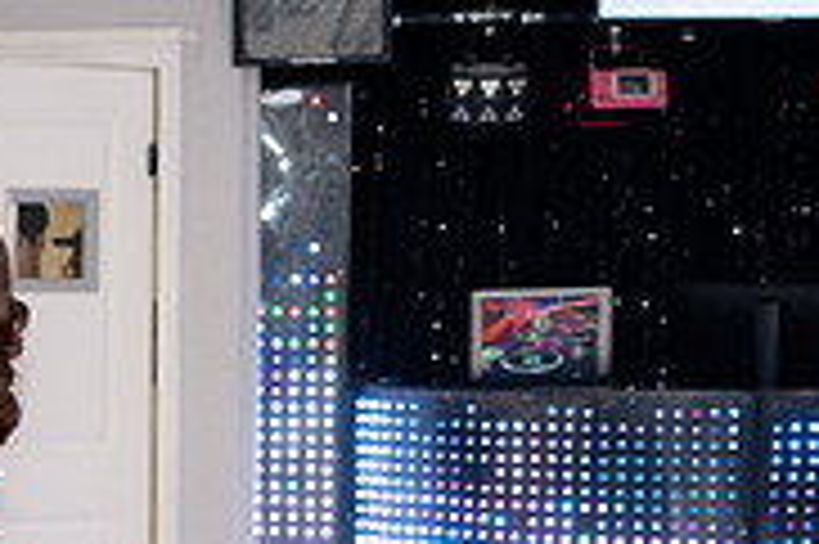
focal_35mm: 115
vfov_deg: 11.6
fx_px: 2614
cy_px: 655
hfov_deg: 17.1
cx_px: -145
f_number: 2.8
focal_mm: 35
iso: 800
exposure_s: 1/250
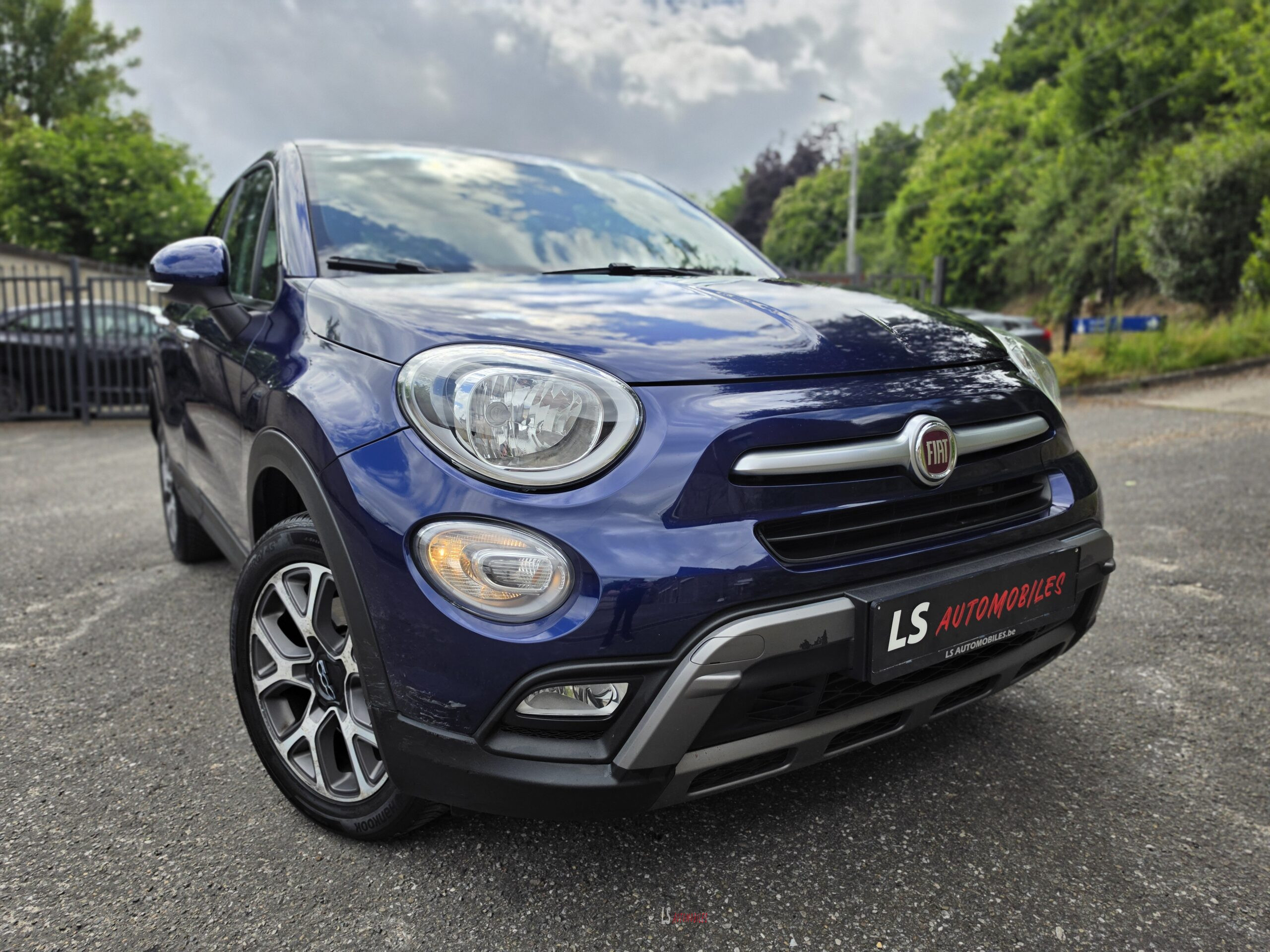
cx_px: 635
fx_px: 844
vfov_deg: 58.9
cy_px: 476
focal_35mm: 23
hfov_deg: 73.9
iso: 50
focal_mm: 6.5
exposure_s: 1/7939
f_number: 1.4
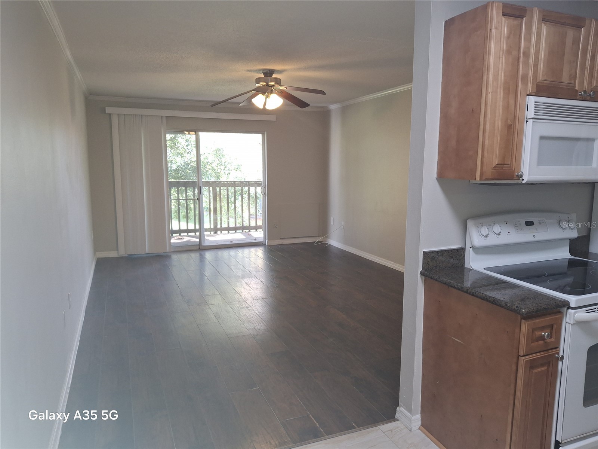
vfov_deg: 54.9
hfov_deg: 69.4
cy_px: 224
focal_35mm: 25
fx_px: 432
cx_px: 299
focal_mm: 4.69
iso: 160
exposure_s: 1/100
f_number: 1.8
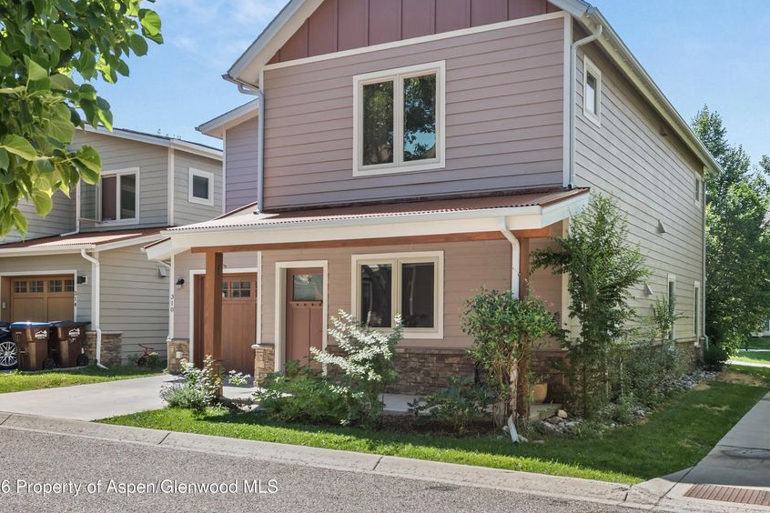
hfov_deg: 75.9
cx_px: 423
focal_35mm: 23
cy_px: 204
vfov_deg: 54.7
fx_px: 492
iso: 160
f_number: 7.1
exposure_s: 1/80
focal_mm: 19
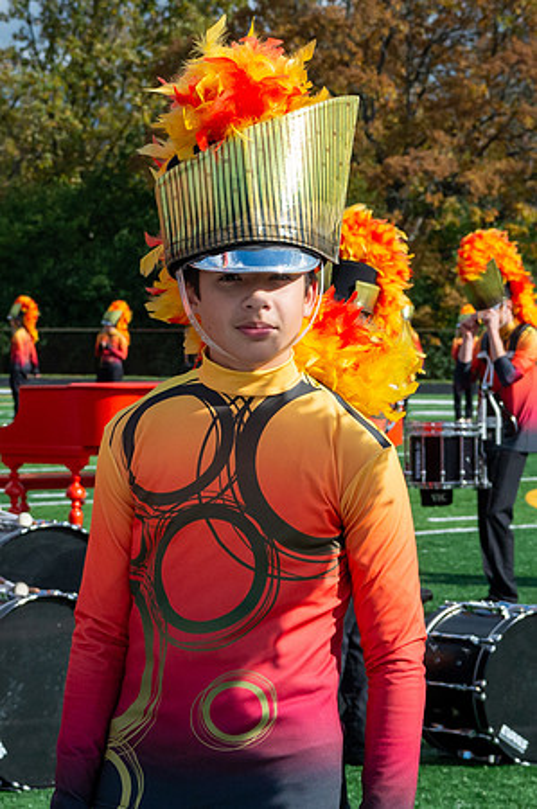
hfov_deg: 9.5
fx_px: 3246
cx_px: 267
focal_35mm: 145
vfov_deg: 14.2
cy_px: 262
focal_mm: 70
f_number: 10
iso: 1600
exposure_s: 1/4000
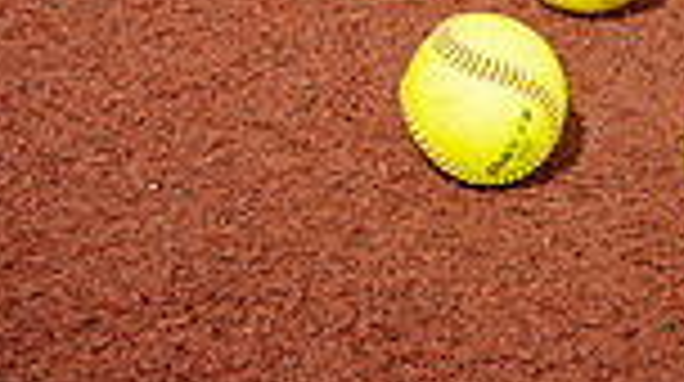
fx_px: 2753
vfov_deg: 7.4
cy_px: -526
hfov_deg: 14.1
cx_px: 454
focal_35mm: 152
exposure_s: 1/250
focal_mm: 49
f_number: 8
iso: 100
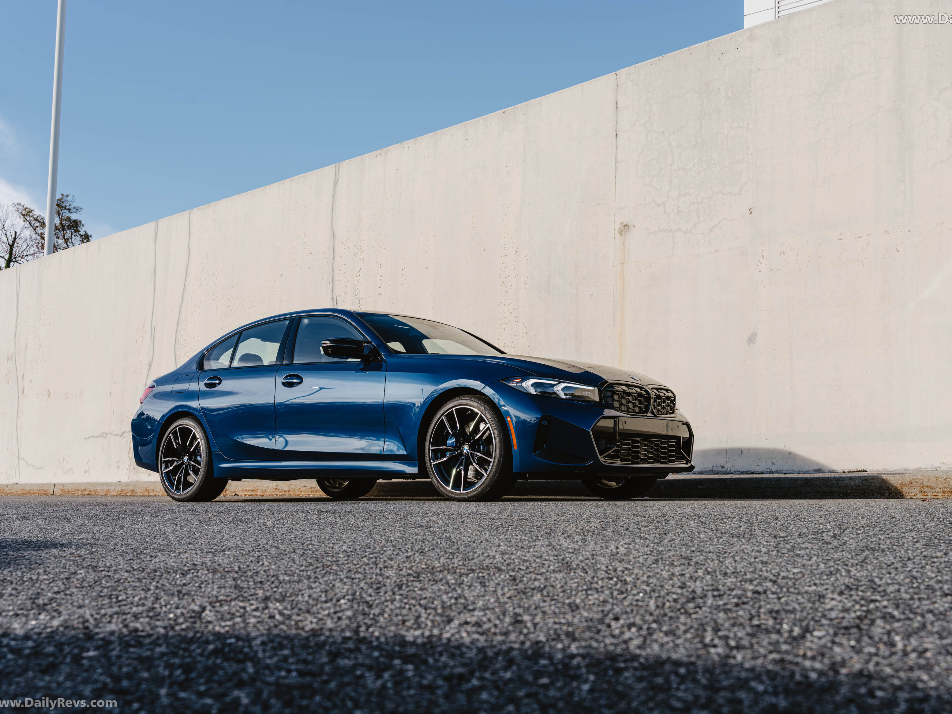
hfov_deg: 47.5
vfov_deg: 36.5
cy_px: 357
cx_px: 518
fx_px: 1081
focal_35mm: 39
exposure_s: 1/320
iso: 200
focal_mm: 36.3
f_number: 7.1
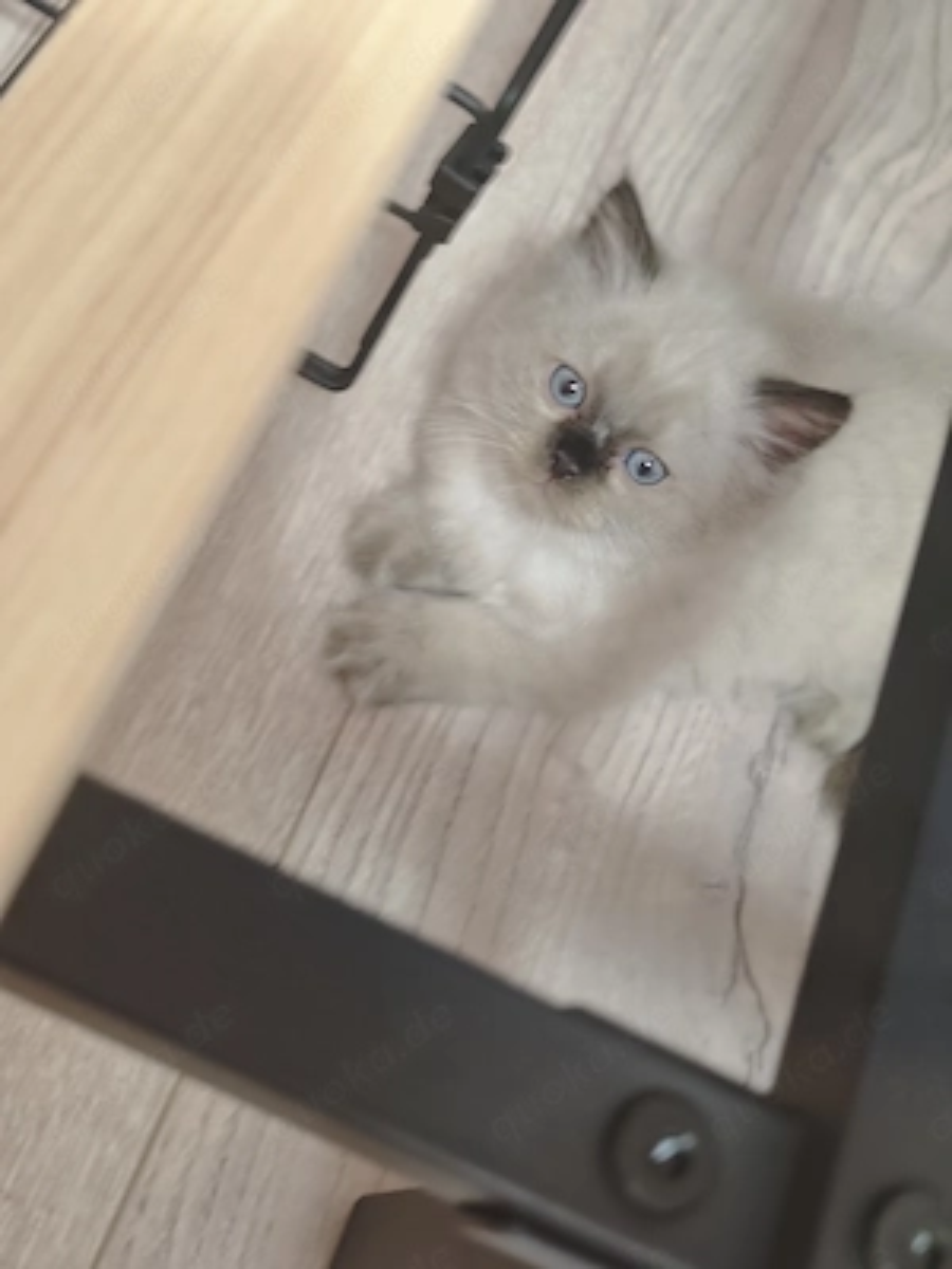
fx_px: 1357
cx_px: 476
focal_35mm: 37
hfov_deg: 38.7
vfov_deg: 50.1
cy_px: 634
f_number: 1.63
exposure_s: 1/33.8
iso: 1250
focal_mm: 8.72
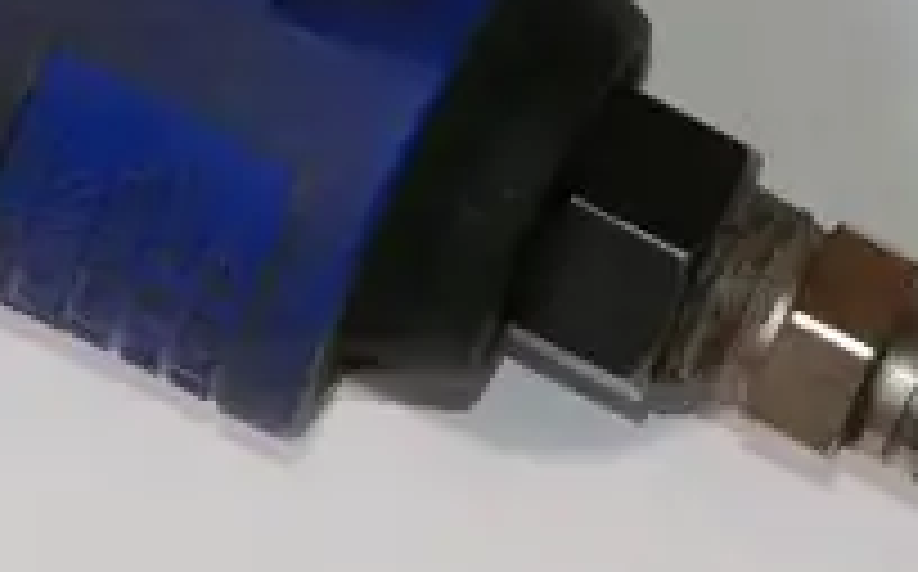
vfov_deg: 2.0
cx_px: -396
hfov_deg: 3.3
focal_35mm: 639
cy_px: -155
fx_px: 15969
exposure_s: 1/160
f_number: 5.6
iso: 3200
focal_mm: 60
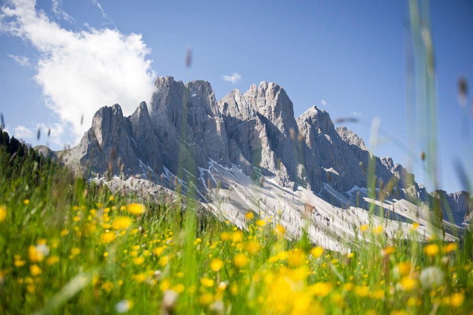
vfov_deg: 38.8
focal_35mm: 34
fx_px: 446
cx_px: 236
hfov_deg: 55.8
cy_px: 158
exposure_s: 1/3200
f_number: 2.8
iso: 200
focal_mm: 34
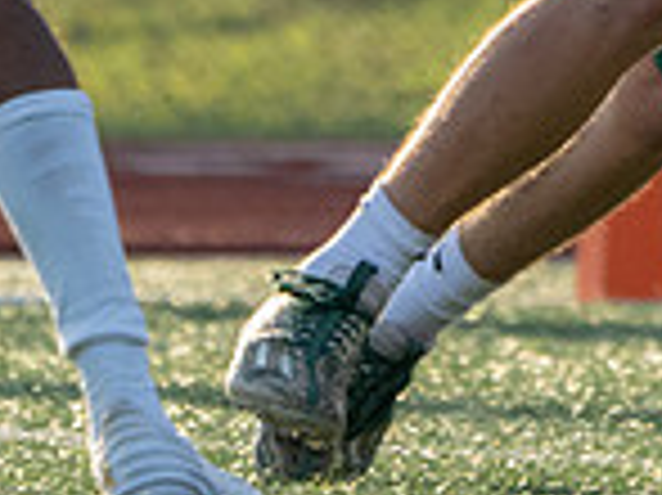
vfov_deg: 0.7
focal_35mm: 2115
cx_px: 1331
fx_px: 40414
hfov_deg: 0.9
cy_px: -528
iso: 1250
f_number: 8
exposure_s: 1/1250
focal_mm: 358
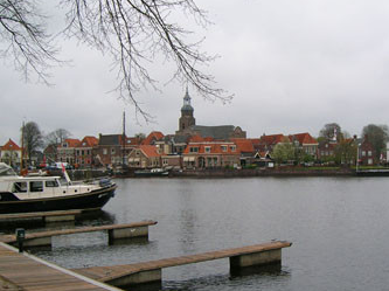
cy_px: 164
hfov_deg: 41.1
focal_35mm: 46
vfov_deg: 31.4
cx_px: 235
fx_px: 516
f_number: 4.9
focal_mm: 5.7
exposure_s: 1/116
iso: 50
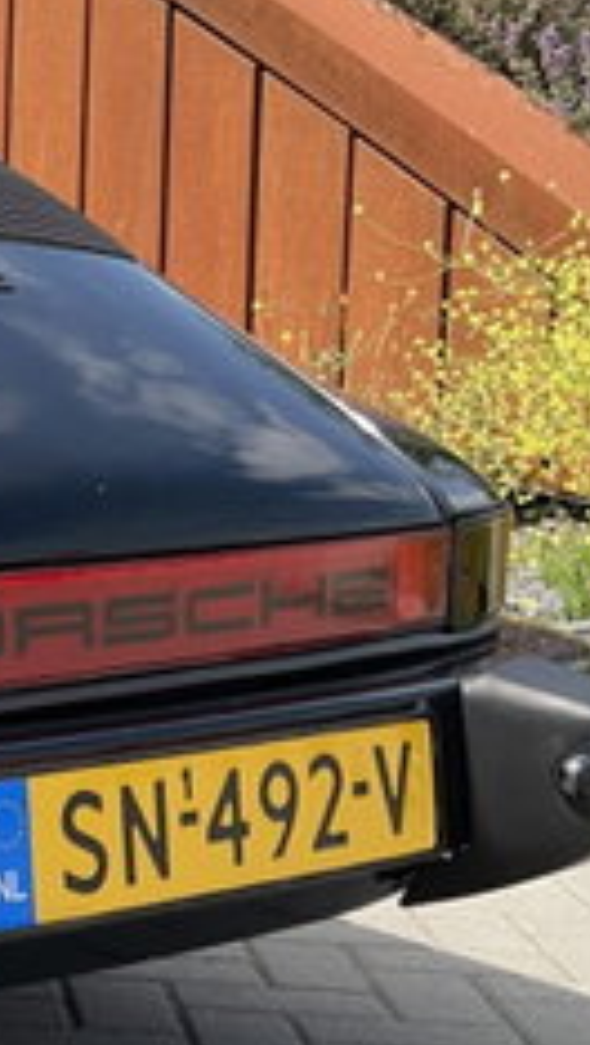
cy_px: 509
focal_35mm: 93
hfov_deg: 11.1
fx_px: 2581
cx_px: -782
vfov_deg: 22.9
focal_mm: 5.1
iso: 50
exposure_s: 1/2632
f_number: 1.6
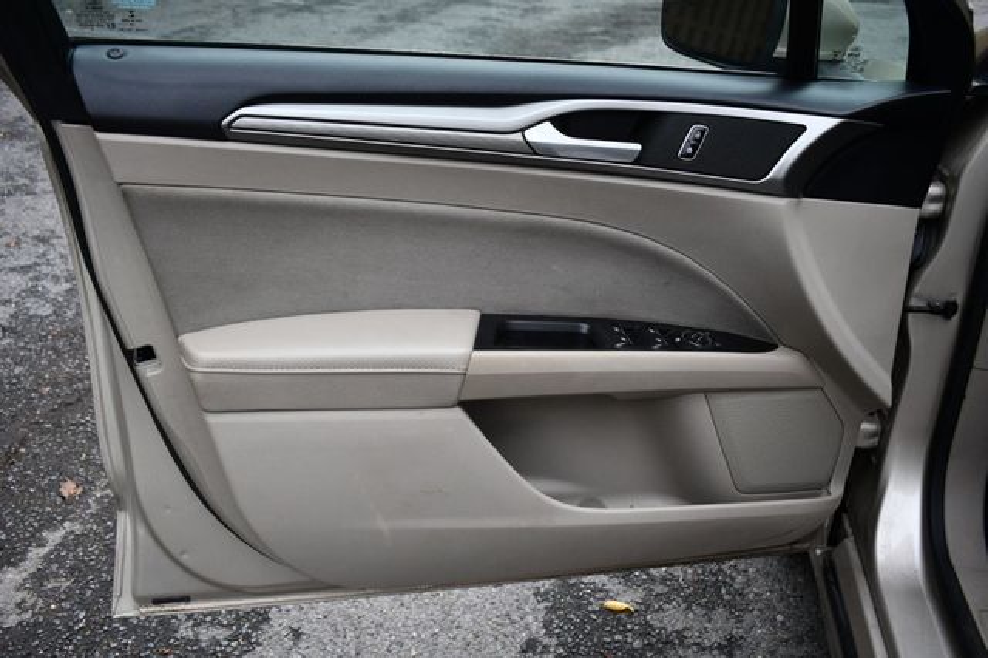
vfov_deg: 39.9
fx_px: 905
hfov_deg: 57.2
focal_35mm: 33
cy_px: 329
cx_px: 494
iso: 400
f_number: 4
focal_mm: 22
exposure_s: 1/250
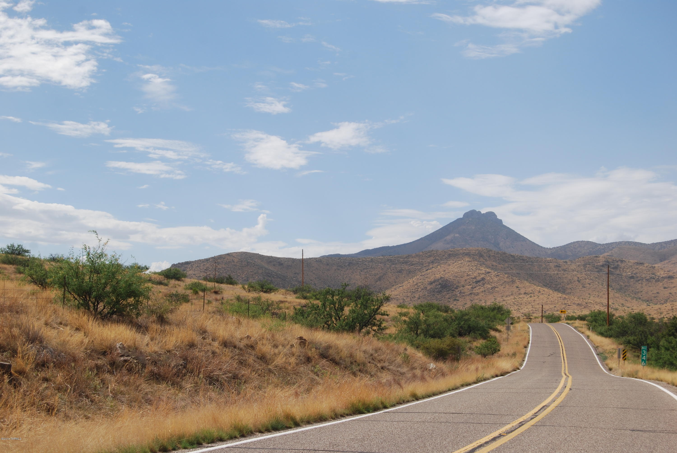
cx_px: 338
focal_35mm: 60
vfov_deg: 22.7
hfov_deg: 33.4
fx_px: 1130
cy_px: 226
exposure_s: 1/320
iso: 100
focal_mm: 40
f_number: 9
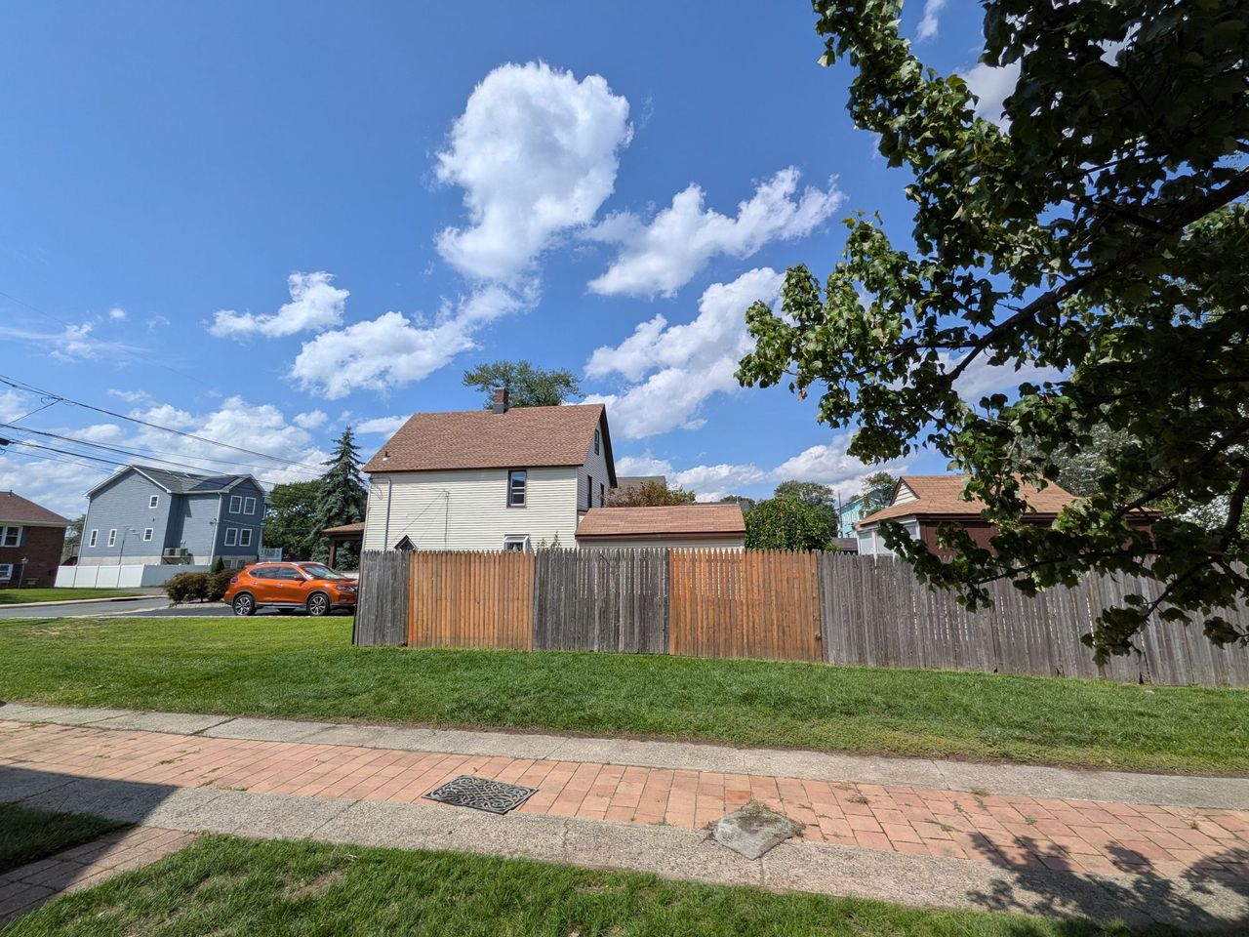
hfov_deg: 102.1
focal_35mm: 14
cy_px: 468
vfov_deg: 85.7
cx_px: 624
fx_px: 505
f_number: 2.2
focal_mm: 1.85
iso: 55
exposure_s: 1/3106
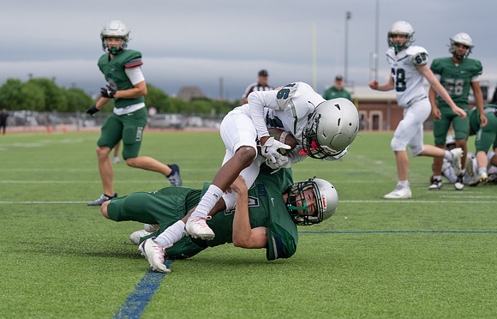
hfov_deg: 21.8
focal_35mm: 95
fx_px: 1290
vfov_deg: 14.1
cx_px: 226
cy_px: 164
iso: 250
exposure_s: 1/1250
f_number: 2.8
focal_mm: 72
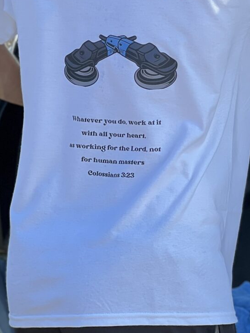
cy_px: 60
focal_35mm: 163
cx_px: 220
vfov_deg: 12.1
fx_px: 1571
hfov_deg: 9.1
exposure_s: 1/155
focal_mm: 9
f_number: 2.8
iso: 25
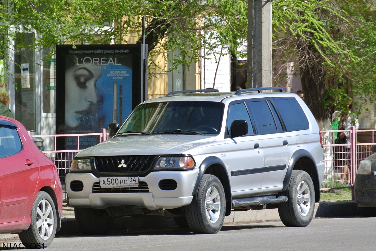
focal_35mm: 298
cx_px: 188
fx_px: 3112
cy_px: 125
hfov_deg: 6.9
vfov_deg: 4.6
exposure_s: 1/400
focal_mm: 110
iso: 100
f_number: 5.6
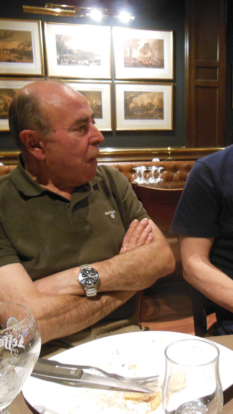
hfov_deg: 31.2
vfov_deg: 54.0
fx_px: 406
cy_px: 207
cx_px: 185
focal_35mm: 37
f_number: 3.5
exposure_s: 1/8
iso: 800
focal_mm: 4.5
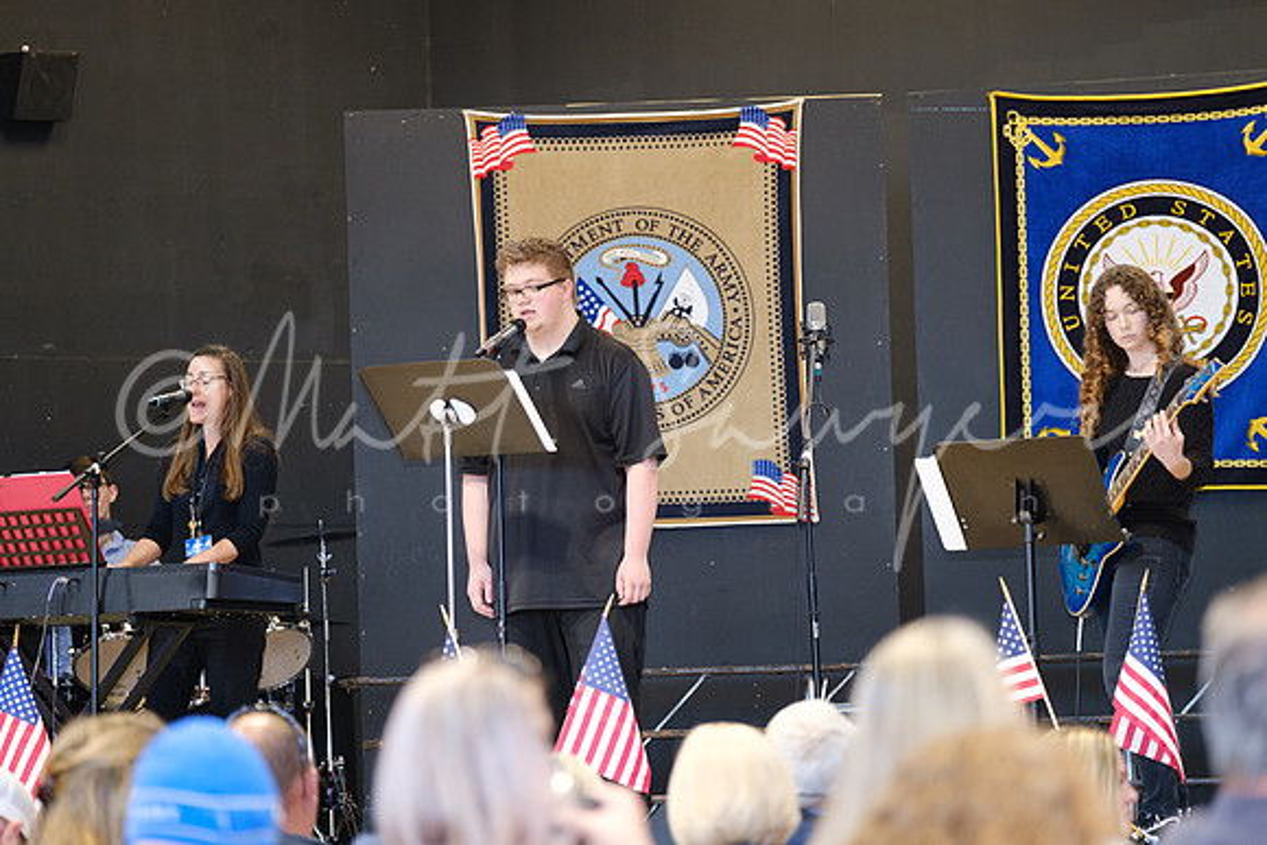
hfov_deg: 11.1
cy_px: 422
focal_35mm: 186
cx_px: 634
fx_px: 6547
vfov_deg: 7.4
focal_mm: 124.3
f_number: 2.8
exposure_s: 1/60
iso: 1600
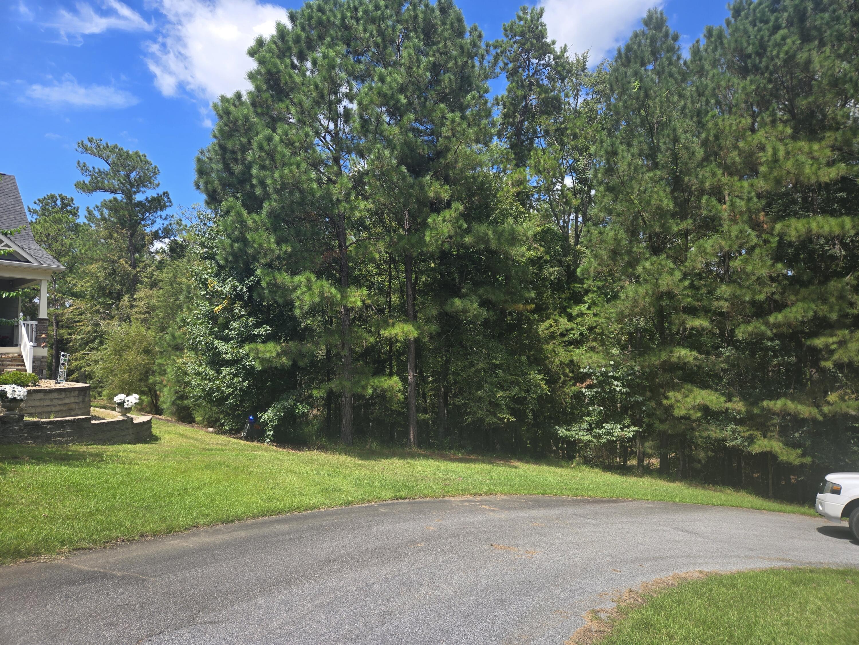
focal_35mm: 23
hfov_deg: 73.9
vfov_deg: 58.9
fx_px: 571
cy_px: 322
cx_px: 430
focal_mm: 5.4
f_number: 1.8
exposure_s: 1/878
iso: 25
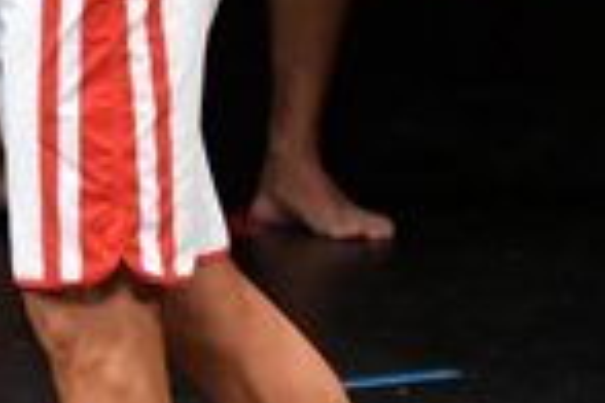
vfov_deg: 1.0
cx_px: 1163
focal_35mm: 1420
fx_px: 23862
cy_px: 82
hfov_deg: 1.5
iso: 3200
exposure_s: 1/400
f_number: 5.6
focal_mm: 180
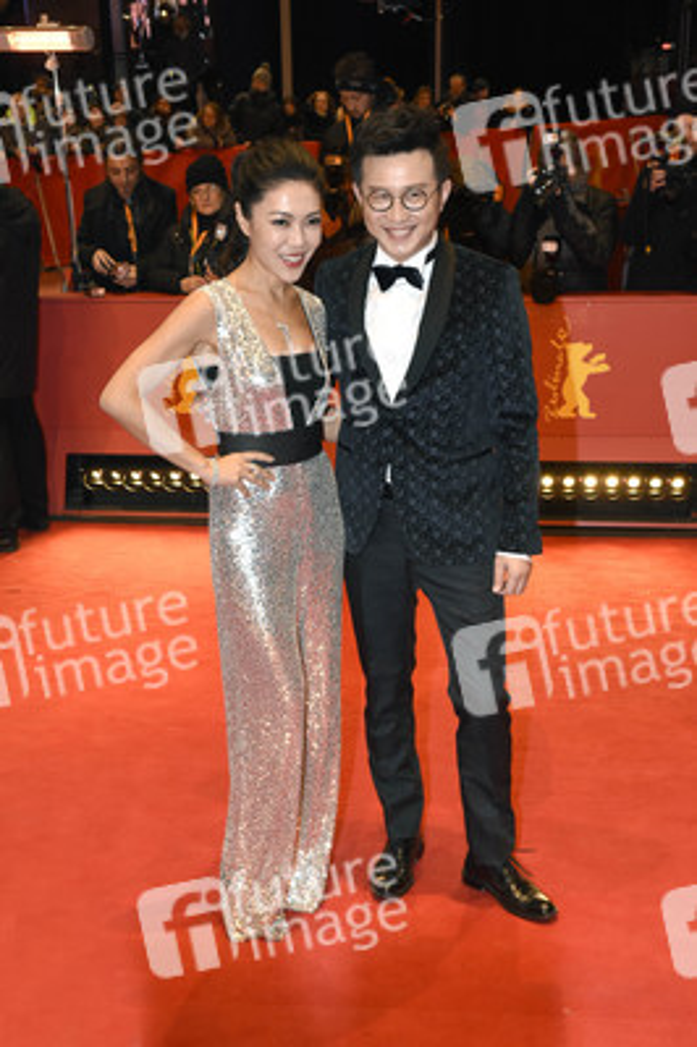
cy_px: 524
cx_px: 348
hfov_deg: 28.9
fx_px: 1353
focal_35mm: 46
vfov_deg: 42.4
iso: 1600
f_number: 6.3
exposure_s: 1/250
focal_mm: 31
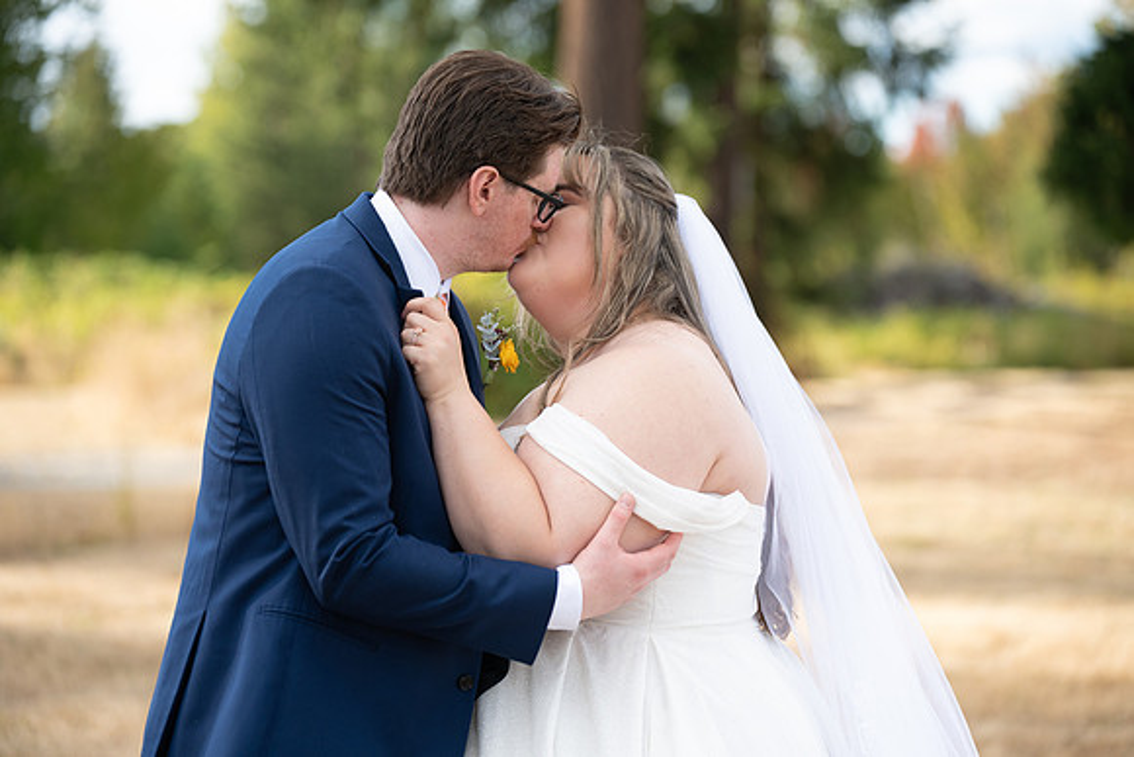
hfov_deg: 19.8
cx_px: 567
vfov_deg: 13.3
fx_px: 3245
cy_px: 378
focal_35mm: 103
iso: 400
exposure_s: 1/1600
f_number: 2.8
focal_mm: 103
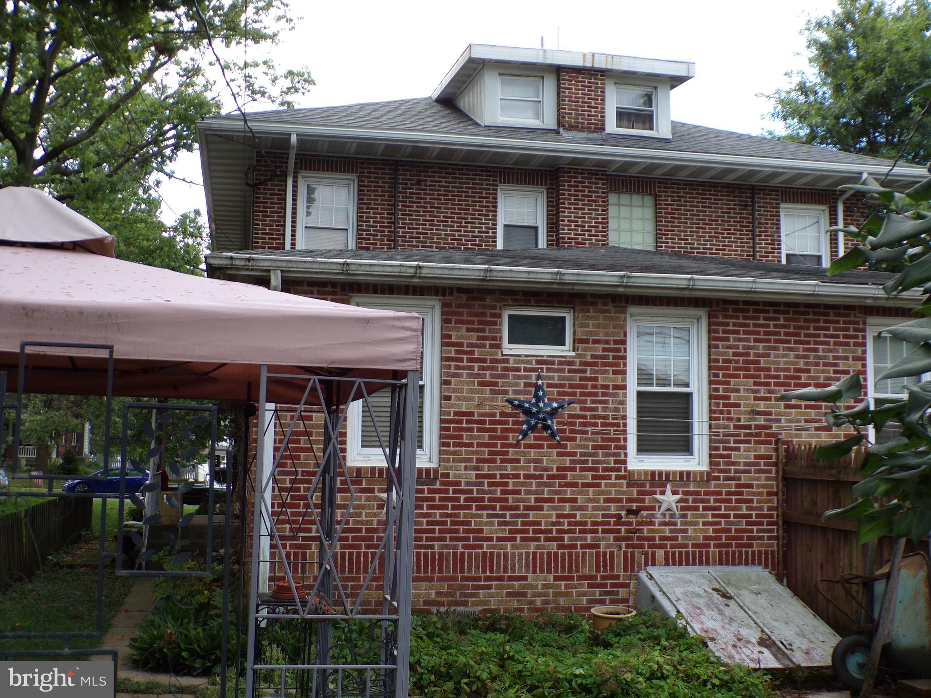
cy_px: 349
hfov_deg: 50.1
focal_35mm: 37
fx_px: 995
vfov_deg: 38.7
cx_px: 466
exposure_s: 1/220
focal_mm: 6.6
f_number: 3.3
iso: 80
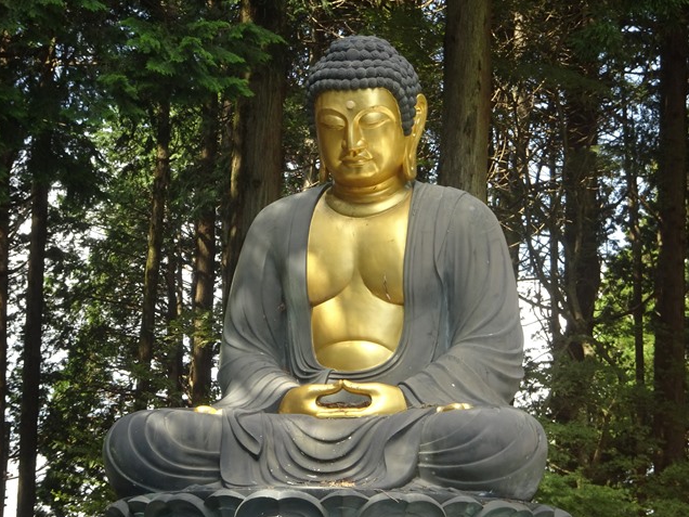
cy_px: 267
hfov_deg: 15.1
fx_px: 2607
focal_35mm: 131
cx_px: 341
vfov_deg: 11.3
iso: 125
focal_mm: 20.29
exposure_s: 1/125
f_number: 5.6
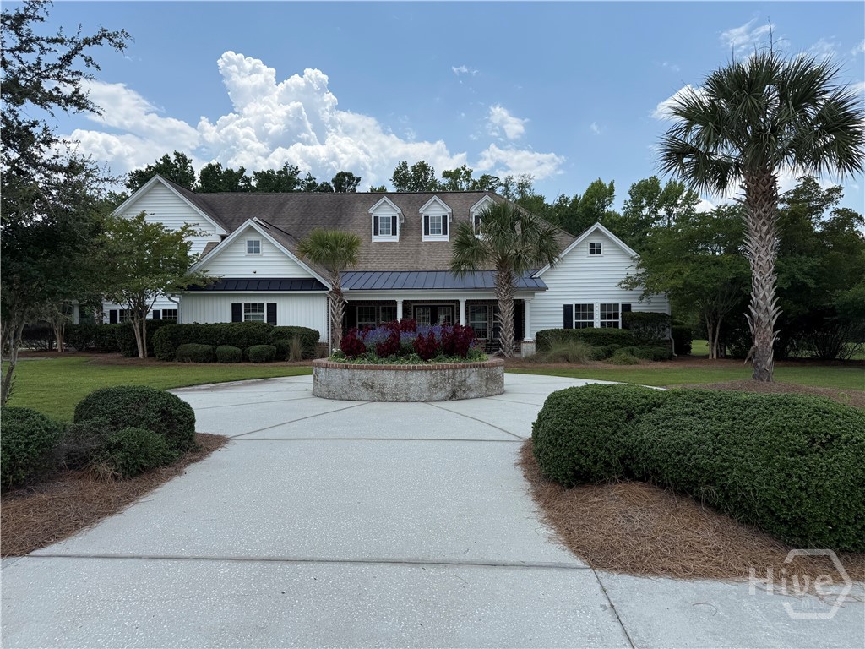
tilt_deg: -0.1
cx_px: 432
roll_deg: +0.0
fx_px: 600
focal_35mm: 24
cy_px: 324
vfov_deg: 56.8
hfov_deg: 71.6
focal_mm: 6.76
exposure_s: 1/6173
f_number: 1.78
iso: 80
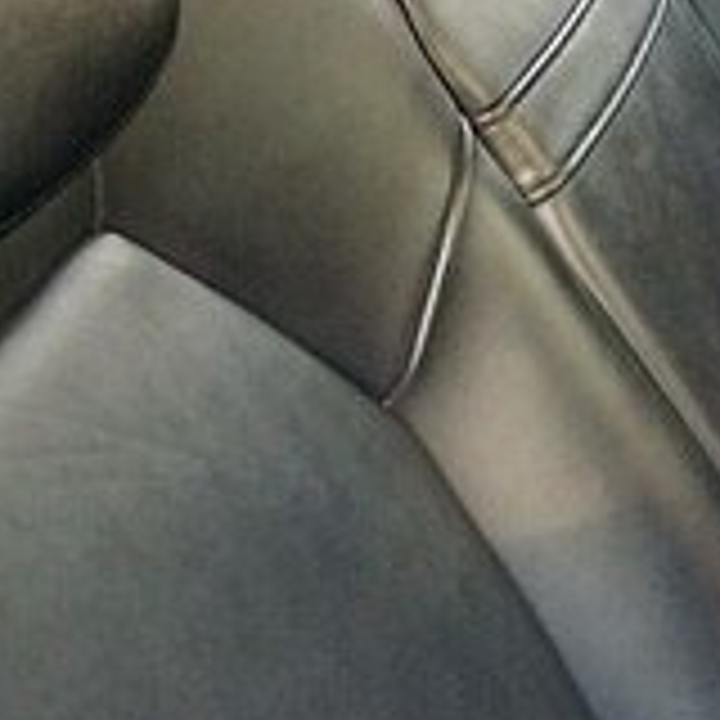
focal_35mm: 98
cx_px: 1264
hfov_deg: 15.5
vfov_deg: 17.7
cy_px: 236
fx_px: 2306
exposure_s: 1/50
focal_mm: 3.82
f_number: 1.8
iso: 250
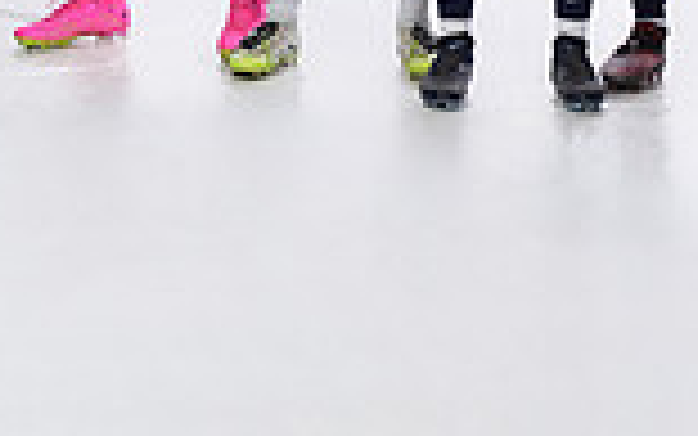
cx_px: 536
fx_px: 3939
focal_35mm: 207
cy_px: -530
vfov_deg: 6.1
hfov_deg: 10.1
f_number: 8
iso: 800
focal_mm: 70
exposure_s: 1/250
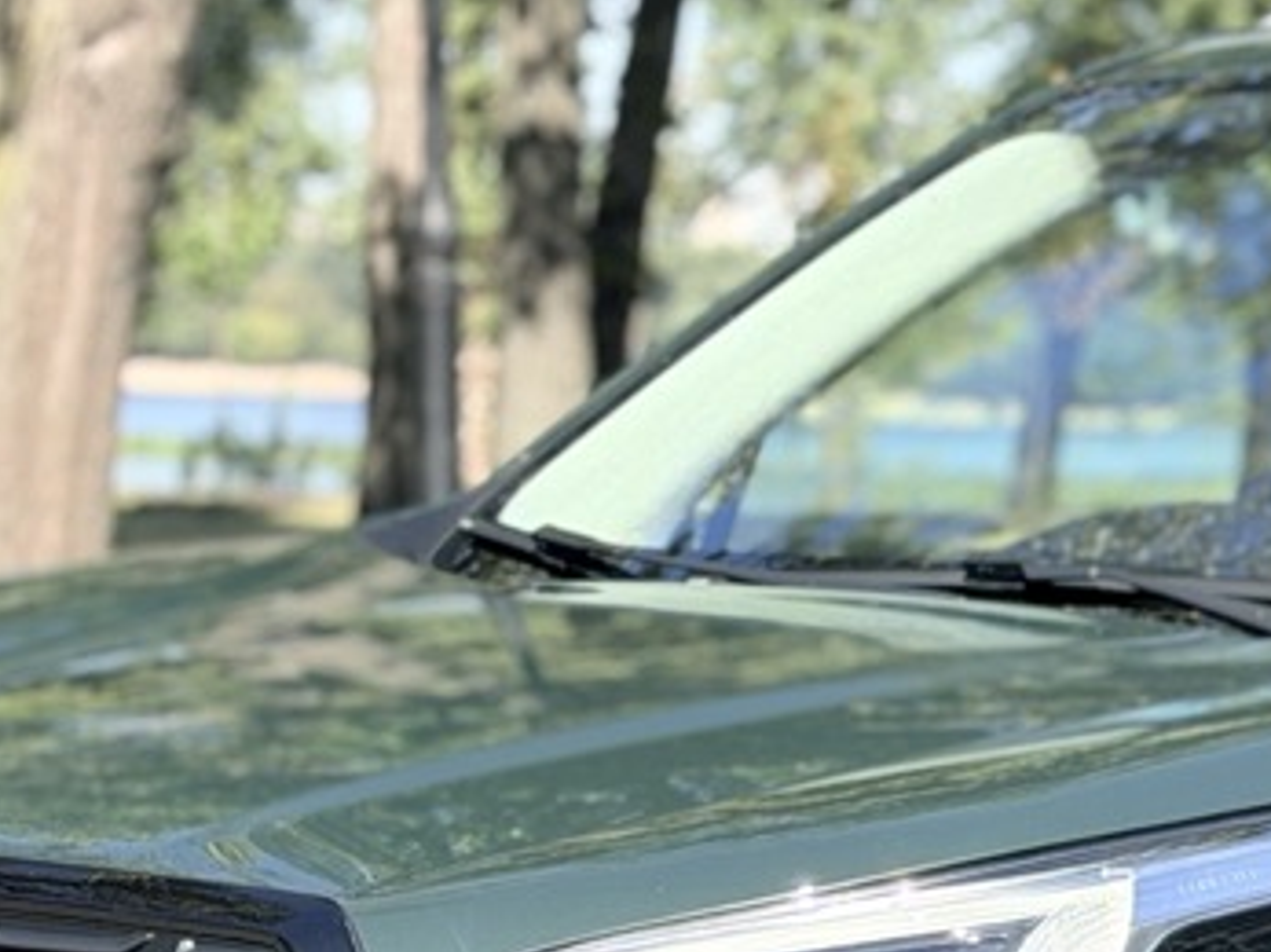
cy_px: 1106
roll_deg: -1.2
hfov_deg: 11.0
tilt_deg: -6.9
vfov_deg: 8.3
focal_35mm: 177
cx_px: 1377
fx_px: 6497
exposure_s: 1/2342
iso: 100
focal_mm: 6.76
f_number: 1.78
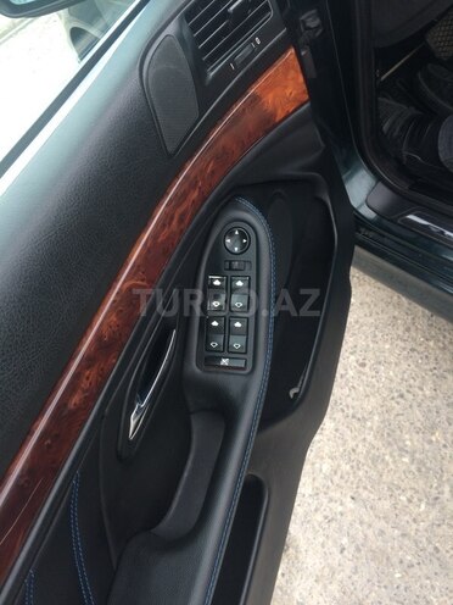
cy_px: 302
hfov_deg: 48.2
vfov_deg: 61.7
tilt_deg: -48.9
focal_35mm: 29
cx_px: 226
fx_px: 506
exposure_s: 1/120
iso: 32
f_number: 2.2
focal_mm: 4.15
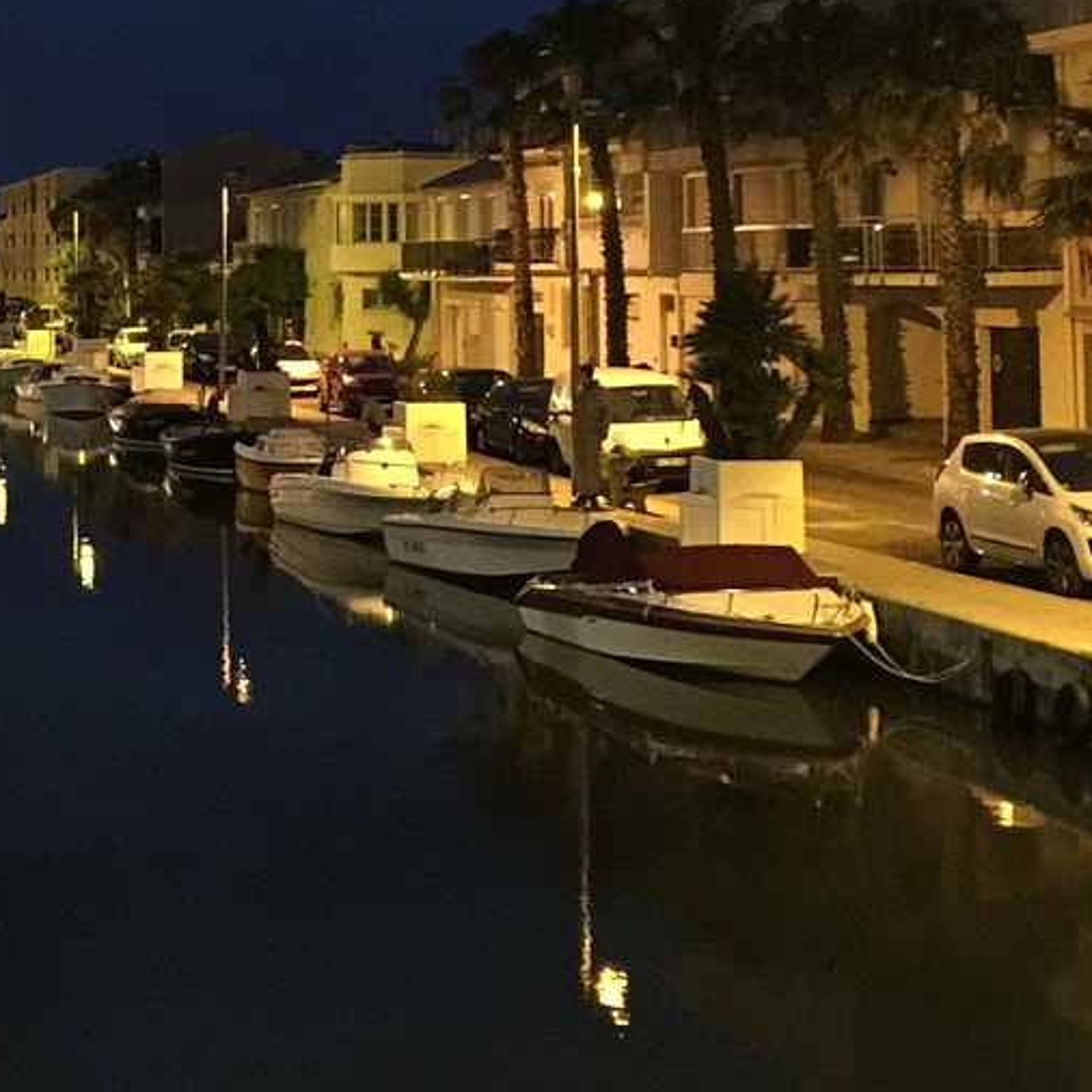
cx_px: 233
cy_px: 93
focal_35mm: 81
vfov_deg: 20.9
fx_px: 2891
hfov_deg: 21.2
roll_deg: -0.1
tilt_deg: +4.4
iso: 250
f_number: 2.2
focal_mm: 4.15
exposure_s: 1/4
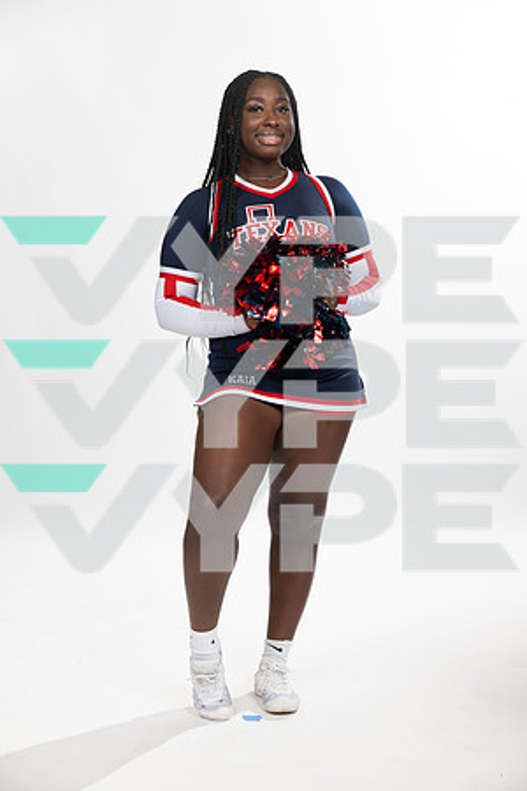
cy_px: 396
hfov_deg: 21.9
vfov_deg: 32.4
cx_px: 264
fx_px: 1361
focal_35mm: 62
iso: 200
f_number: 5.6
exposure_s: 1/250
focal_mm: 62
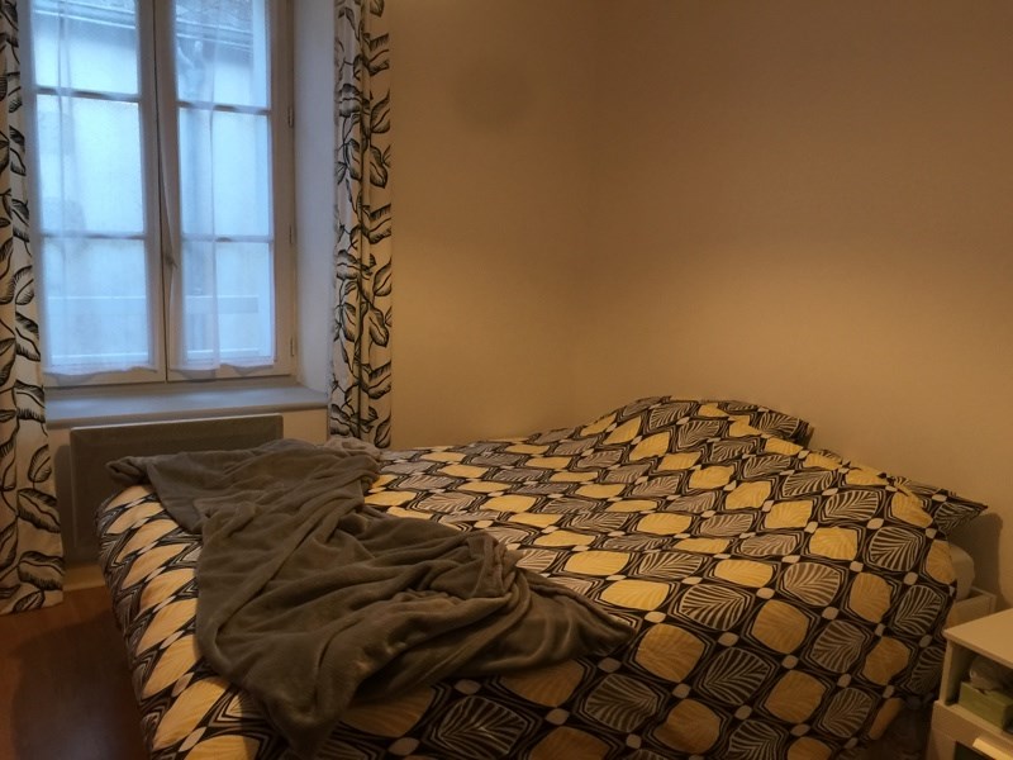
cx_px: 506
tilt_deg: -9.3
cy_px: 380
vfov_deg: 48.2
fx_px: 849
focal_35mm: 29
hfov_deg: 61.7
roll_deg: -3.6
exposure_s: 1/17
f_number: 2.2
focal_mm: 4.15
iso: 80
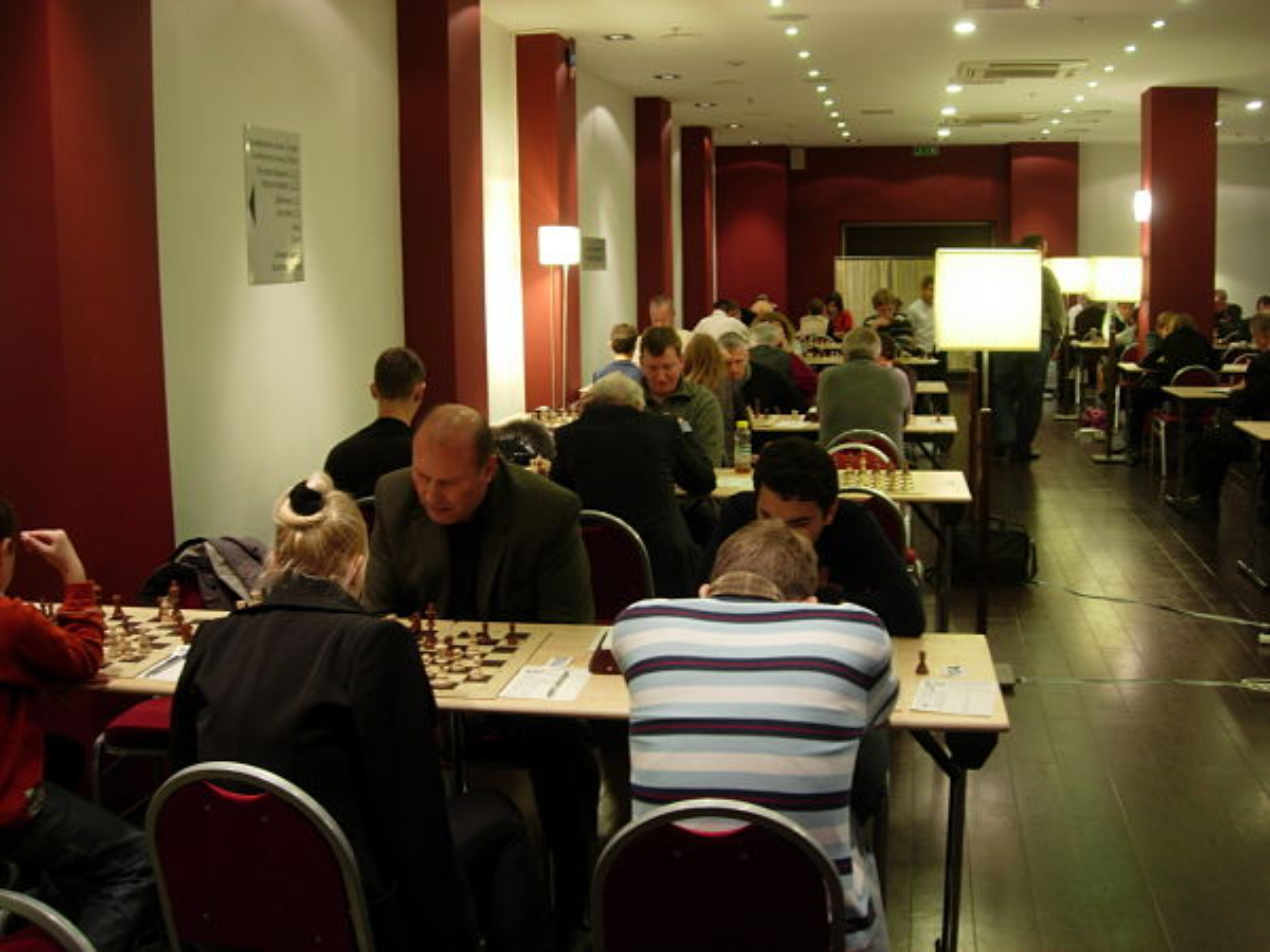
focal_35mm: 38
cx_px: 635
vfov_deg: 37.7
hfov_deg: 49.0
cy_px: 476
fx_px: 1394
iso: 64
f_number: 2.8
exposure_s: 1/7.5
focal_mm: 7.8
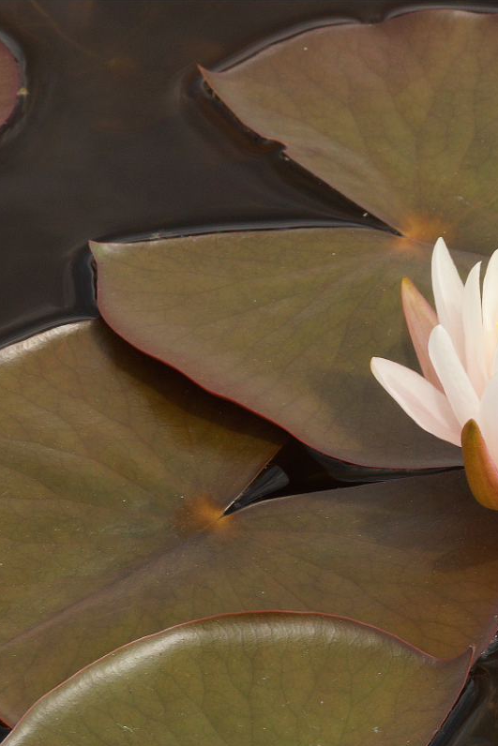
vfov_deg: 9.1
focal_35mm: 226
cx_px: 466
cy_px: 373
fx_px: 4687
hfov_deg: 6.1
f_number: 14
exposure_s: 1/160
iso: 320
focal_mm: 100
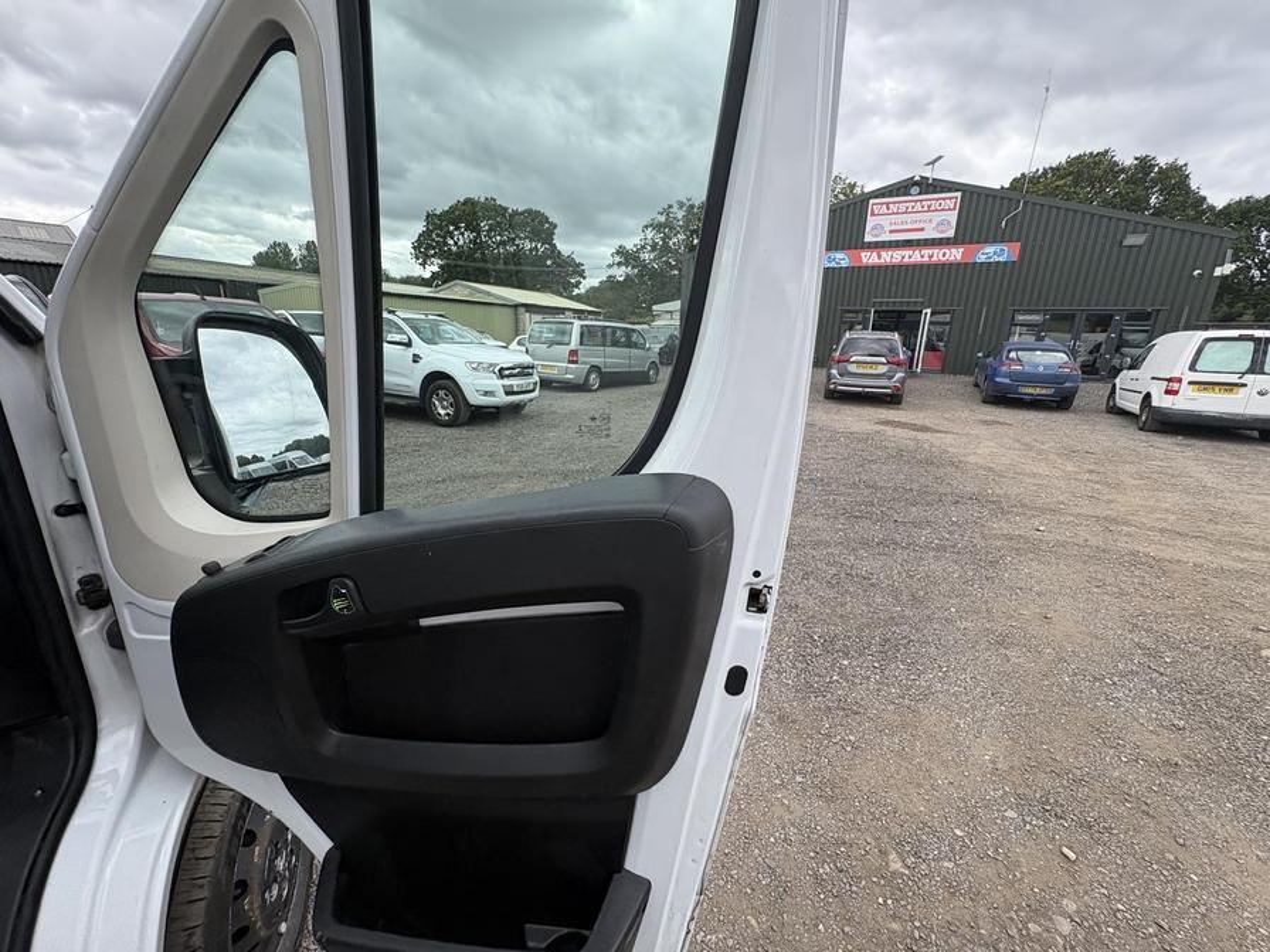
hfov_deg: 102.1
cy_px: 476
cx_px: 635
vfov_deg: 85.7
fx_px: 514
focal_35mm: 14
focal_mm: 2.22
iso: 40
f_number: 2.2
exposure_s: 1/569
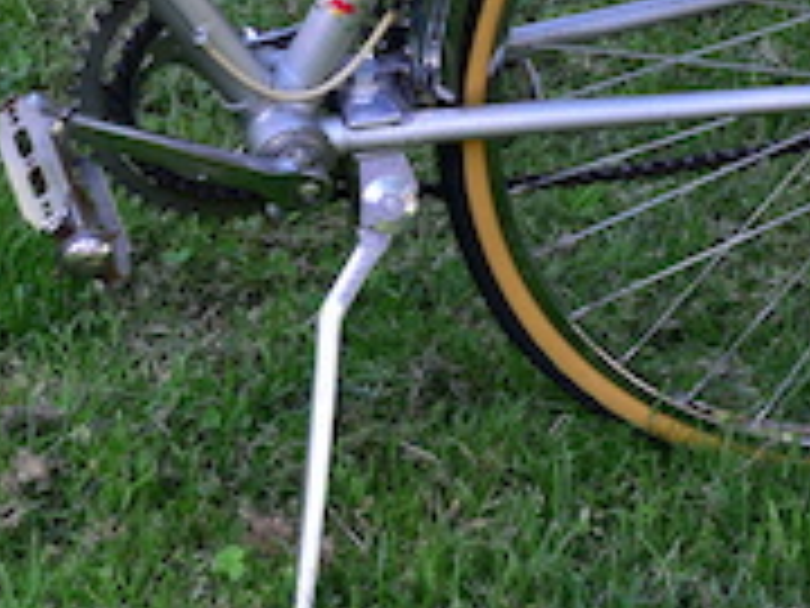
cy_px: -153
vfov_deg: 6.9
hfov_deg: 9.2
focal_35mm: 214
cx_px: 279
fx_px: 5008
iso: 400
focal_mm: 50
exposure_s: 1/160
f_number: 5.6
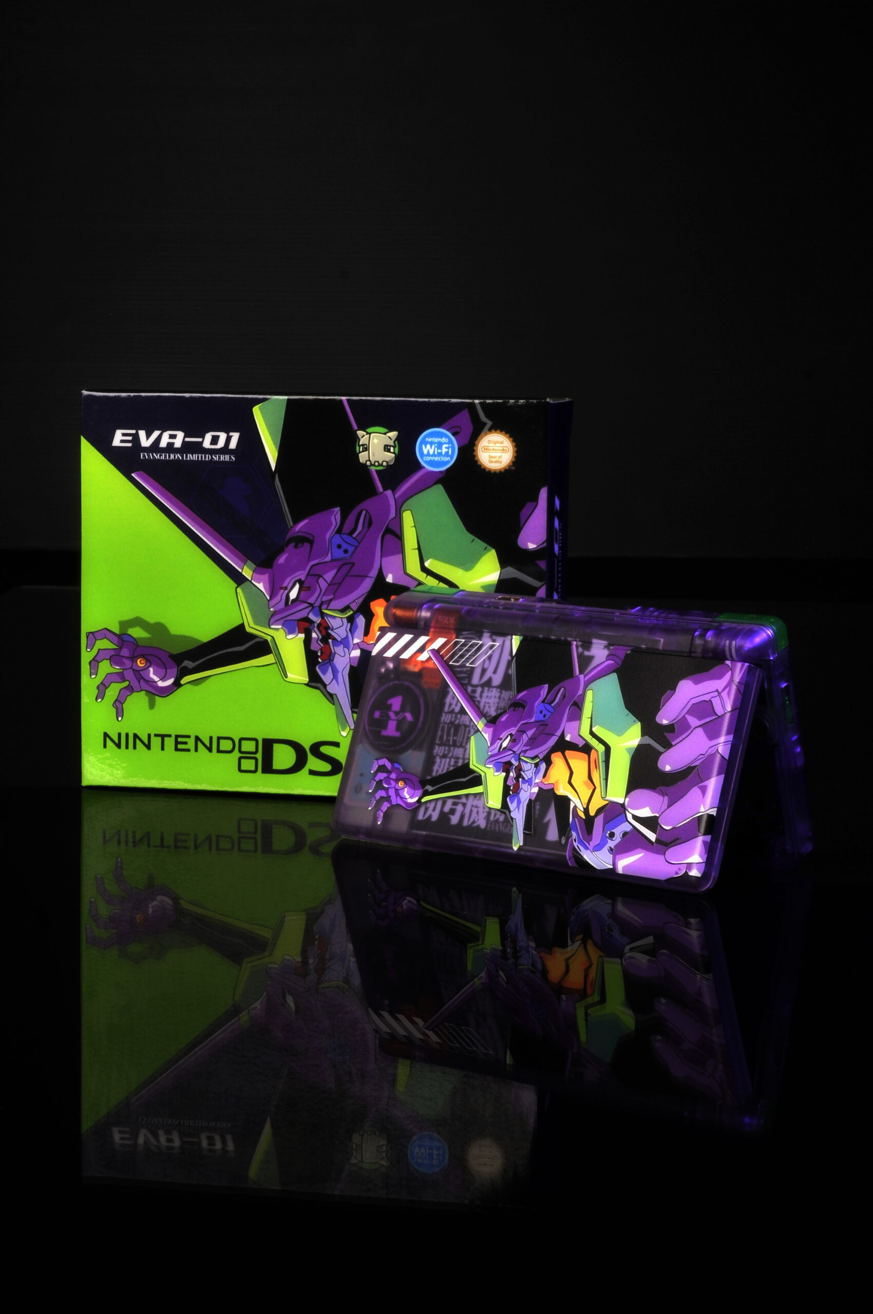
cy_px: 657
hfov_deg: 21.5
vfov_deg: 31.9
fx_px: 2298
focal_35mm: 63
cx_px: 436
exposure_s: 1/90
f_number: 16
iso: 200
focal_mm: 42
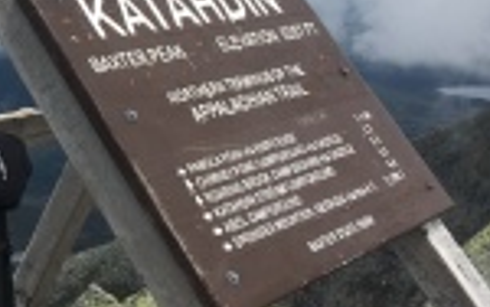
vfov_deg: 17.3
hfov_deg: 25.5
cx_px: -49
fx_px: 1002
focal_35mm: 75
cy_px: 75
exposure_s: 1/2564
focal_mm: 4.15
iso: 25
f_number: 2.2
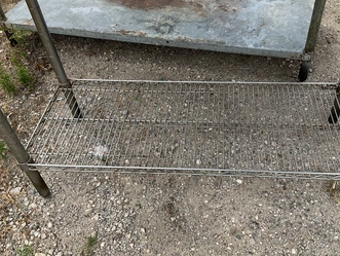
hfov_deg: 52.3
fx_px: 344
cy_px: 114
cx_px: 198
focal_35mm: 35
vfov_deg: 40.7
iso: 25
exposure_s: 1/562
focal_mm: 3
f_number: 1.8
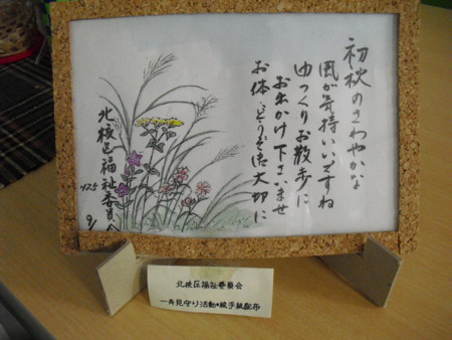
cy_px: 170
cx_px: 226
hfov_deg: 51.3
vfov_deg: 39.7
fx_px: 470
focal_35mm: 36
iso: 800
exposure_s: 1/50
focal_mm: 6.3
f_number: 3.1
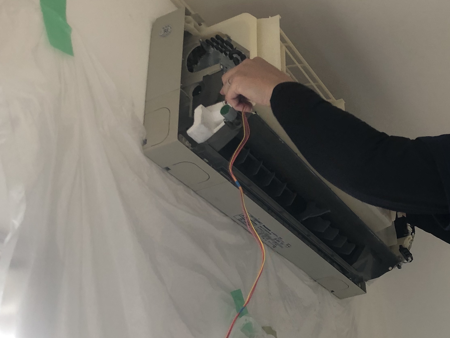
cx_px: 311
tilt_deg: +29.2
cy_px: 211
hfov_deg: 37.0
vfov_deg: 28.5
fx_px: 663
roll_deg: +4.4
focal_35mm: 51
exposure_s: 1/25
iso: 32
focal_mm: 4
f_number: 1.8
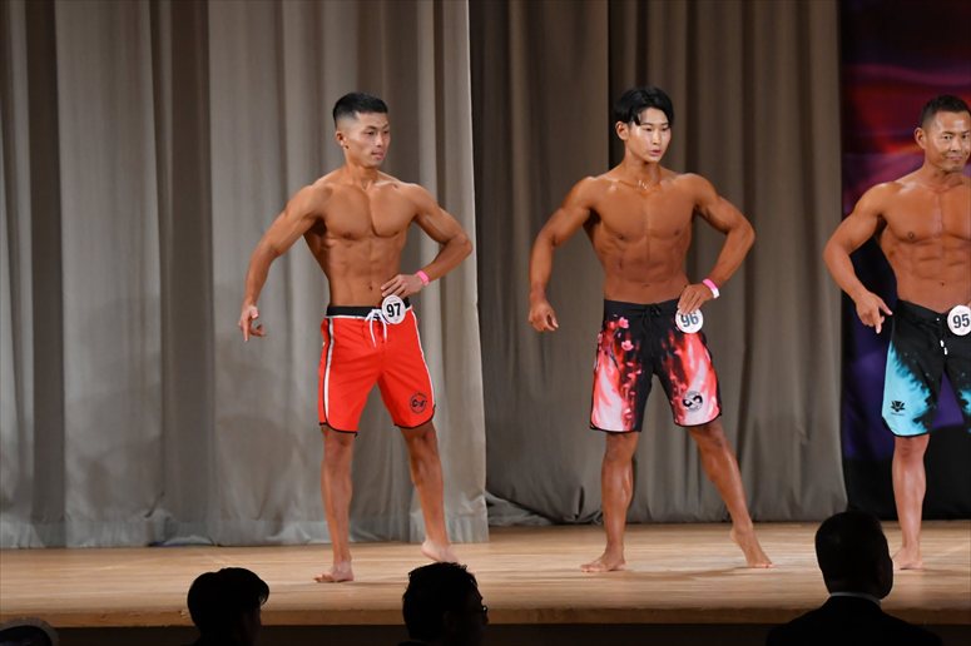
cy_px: 323
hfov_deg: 10.2
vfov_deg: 6.8
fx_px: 5446
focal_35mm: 202
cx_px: 486
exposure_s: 1/400
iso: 3200
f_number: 5.6
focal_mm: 135
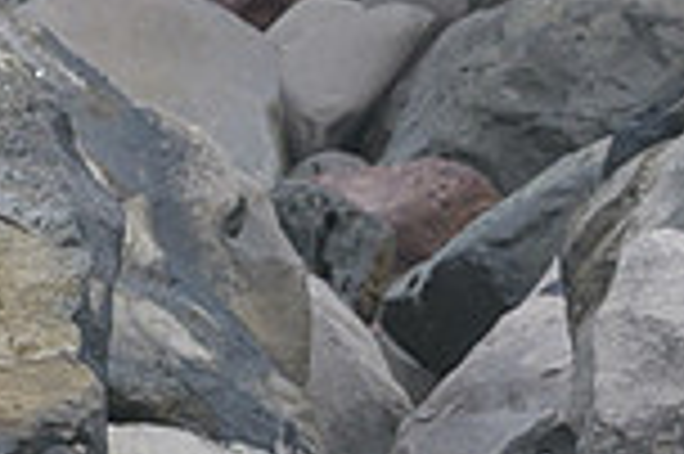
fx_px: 28905
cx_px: 189
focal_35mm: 1523
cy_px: 854
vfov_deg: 0.9
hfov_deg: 1.4
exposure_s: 1/1000
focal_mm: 400
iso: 1000
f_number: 8
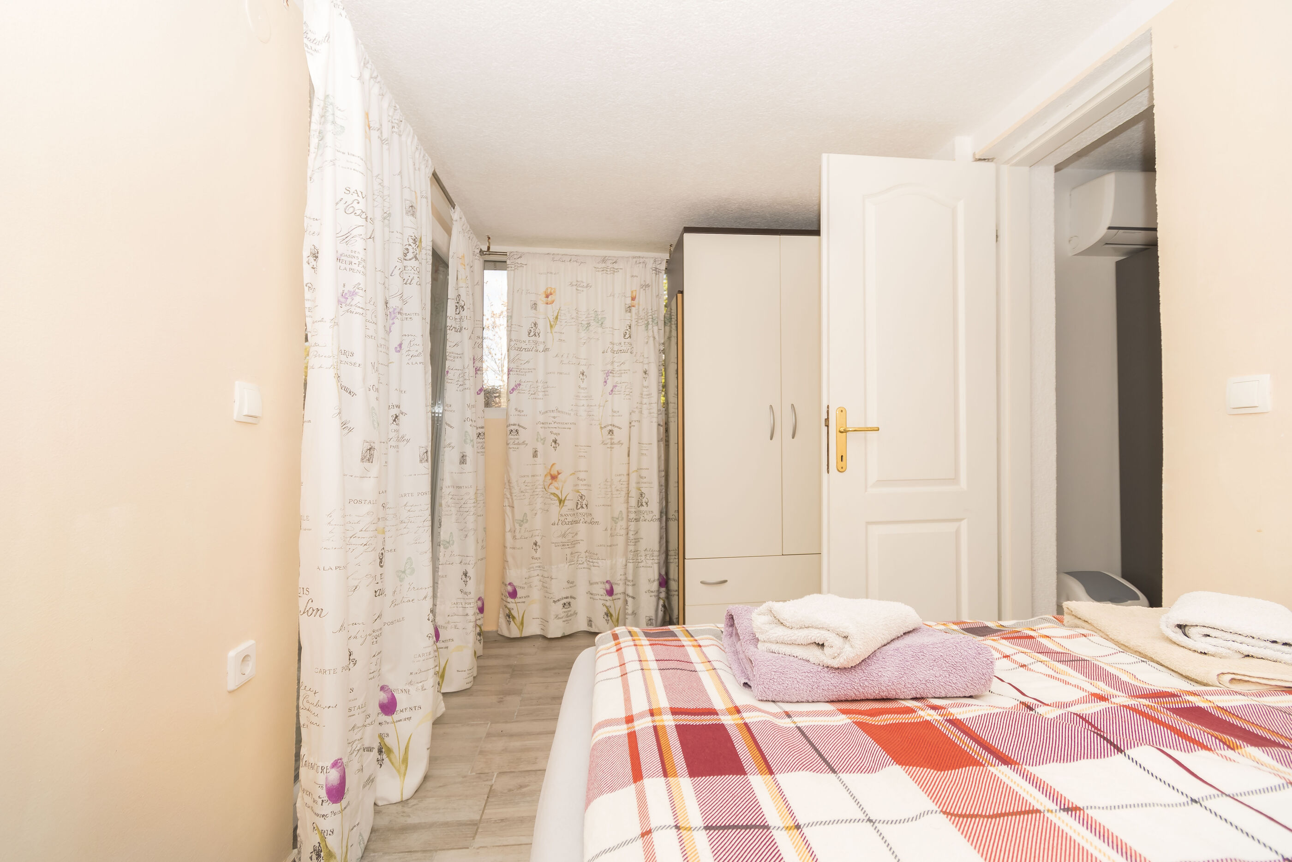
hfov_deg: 100.4
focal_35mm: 15
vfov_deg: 77.3
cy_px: 431
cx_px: 646
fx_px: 538
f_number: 4.5
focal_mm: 10
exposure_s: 1/60
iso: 160
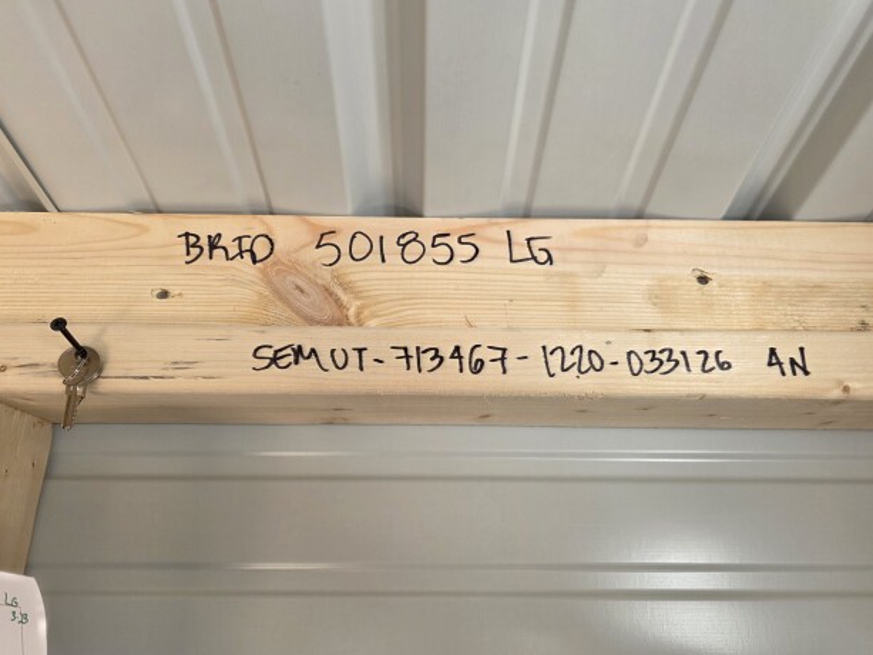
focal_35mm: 24
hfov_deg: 71.6
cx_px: 422
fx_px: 605
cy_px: 337
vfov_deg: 56.8
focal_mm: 6.3
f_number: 1.7
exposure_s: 1/180
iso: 80
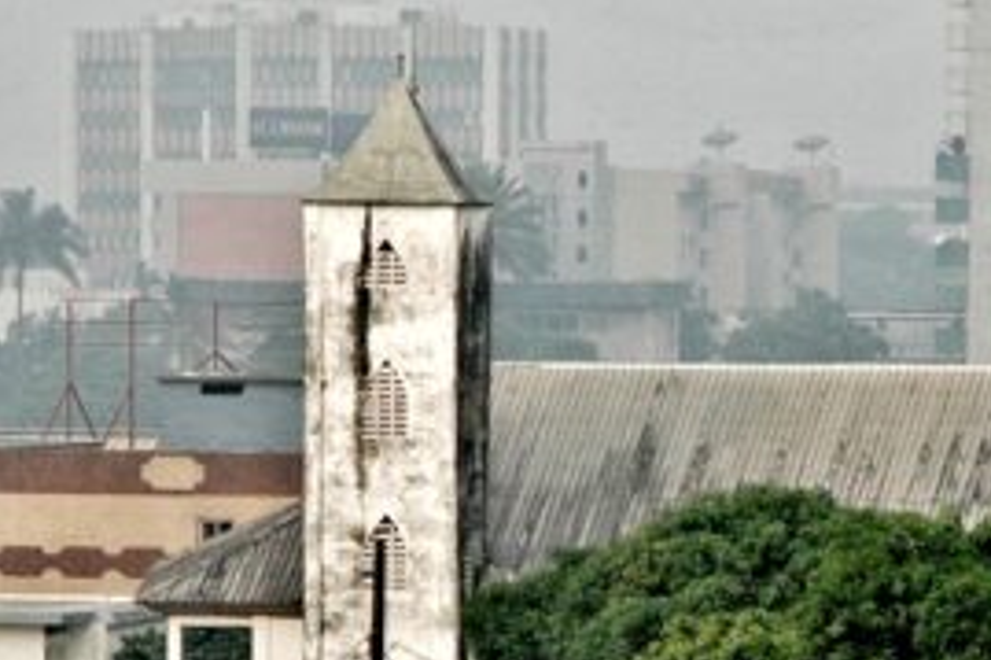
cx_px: 608
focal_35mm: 380
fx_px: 10454
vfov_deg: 3.6
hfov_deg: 5.4
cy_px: 715
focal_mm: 70
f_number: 8
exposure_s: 1/250
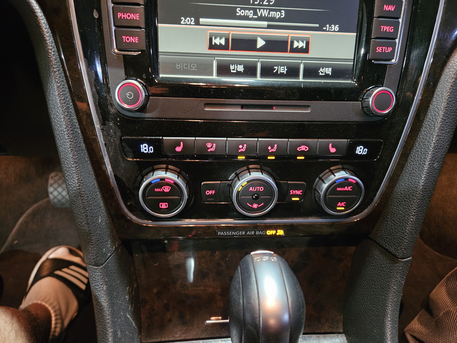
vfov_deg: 58.9
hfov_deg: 73.9
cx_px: 228
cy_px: 172
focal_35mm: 23
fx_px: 304
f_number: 1.8
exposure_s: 1/21.4
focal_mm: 5.4
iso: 1250
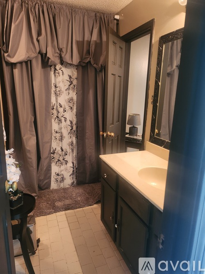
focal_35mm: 24
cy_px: 137
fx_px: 190
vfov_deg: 71.6
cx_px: 102
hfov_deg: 56.8
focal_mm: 5
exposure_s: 1/24
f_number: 1.8
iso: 500
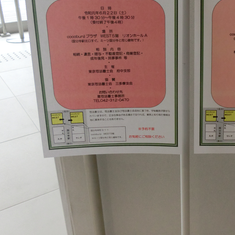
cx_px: 177
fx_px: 361
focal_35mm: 47
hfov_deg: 35.2
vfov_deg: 35.9
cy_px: 91
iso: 250
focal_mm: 4.5
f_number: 3.5
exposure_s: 1/125
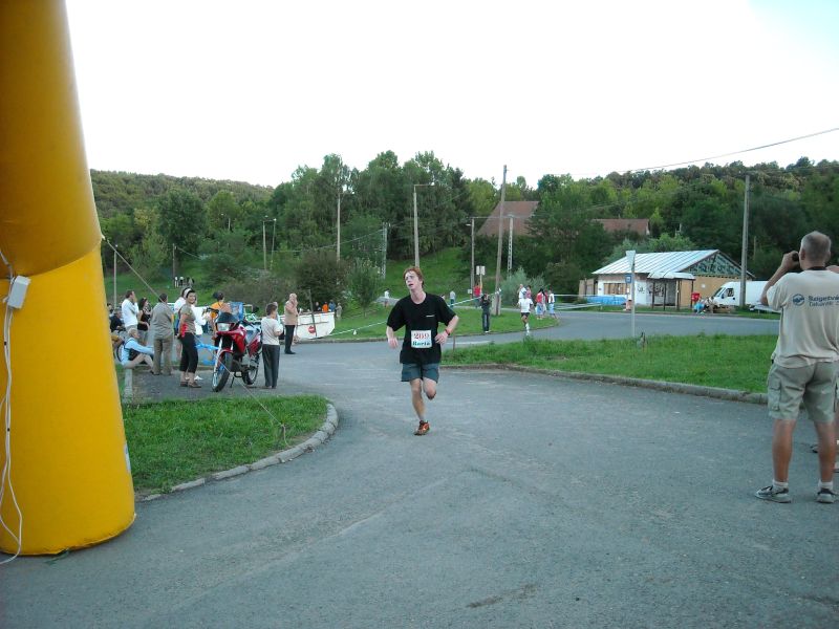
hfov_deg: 52.6
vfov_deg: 40.7
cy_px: 314
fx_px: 848
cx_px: 420
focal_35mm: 35
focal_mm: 5.7
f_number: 2.8
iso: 295
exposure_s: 1/250
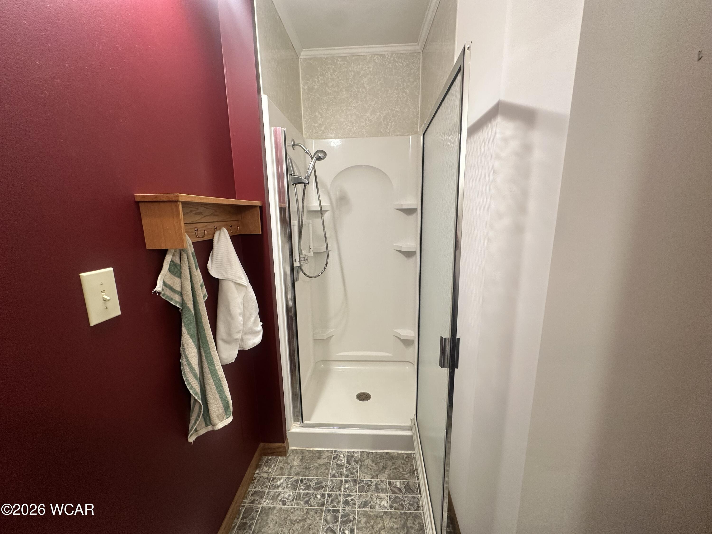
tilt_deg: -10.8
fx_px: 288
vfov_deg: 85.7
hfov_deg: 102.1
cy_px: 267
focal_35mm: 14
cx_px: 356
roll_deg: +0.7
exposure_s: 1/60
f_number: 2.2
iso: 160
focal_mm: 2.22
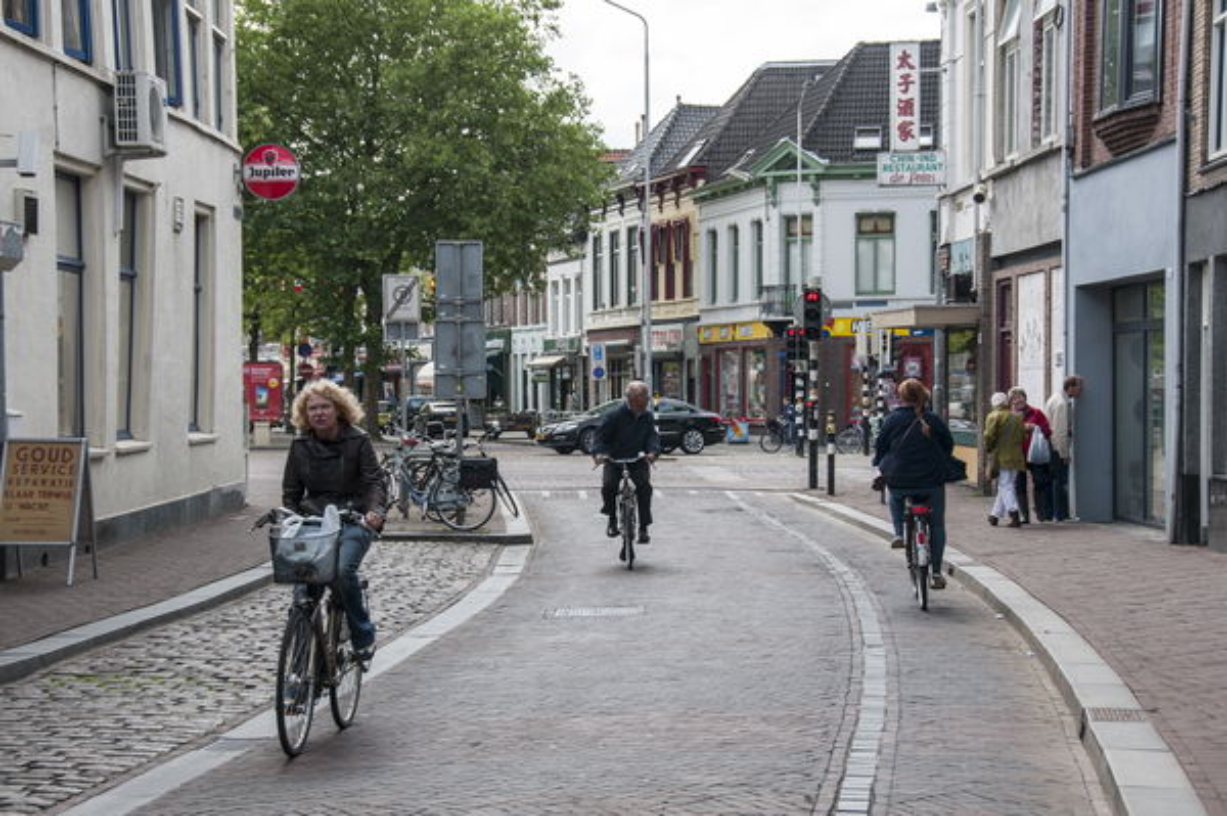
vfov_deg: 18.9
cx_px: 614
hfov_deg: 28.1
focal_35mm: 72
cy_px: 408
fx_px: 2452
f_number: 8
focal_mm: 48
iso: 200
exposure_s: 1/250
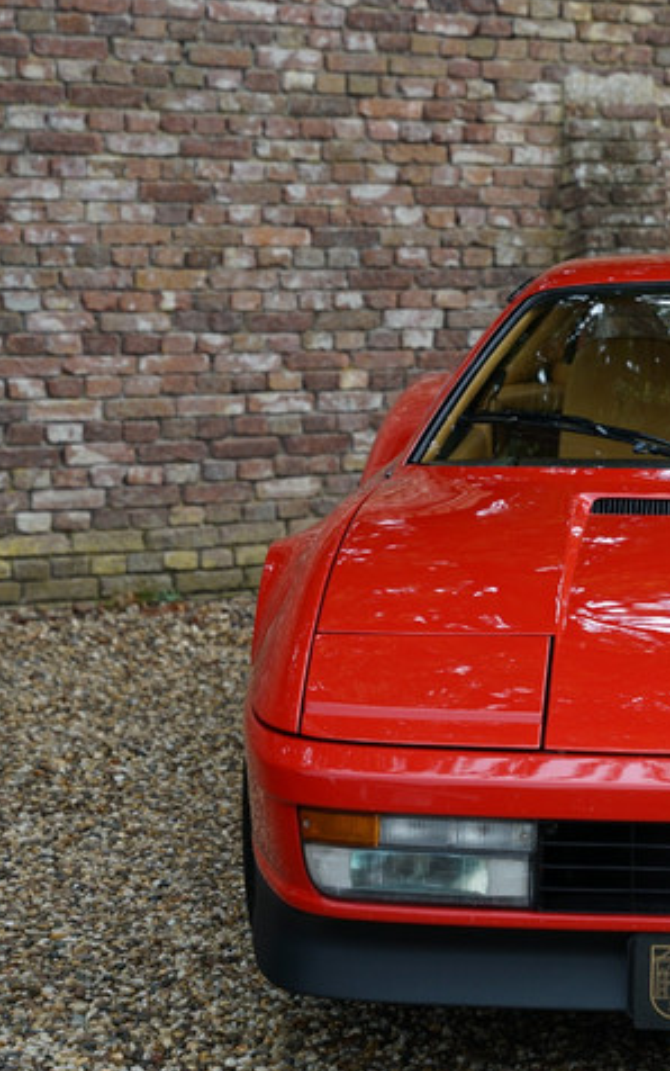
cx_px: 809
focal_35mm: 114
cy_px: 570
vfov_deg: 18.4
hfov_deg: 11.3
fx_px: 3312
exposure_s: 1/160
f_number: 4
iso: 320
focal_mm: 66.3
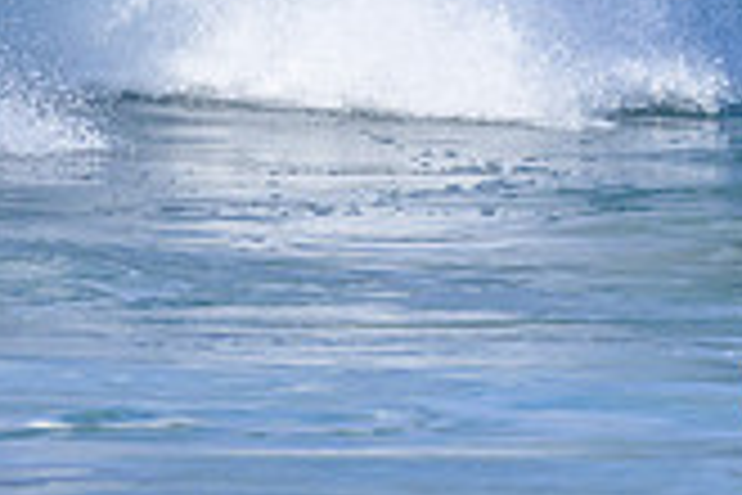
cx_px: 1102
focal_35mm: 2805
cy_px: -353
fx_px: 57810
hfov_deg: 0.7
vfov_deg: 0.5
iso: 500
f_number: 6.3
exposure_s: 1/2000
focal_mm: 800
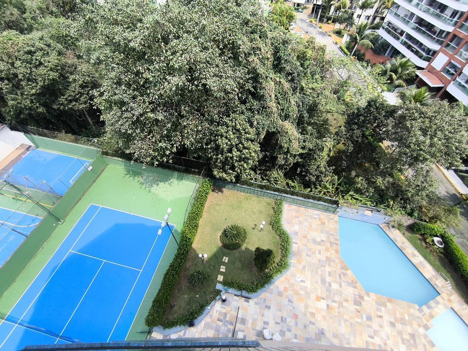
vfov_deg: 78.1
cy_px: 176
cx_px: 234
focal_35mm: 16
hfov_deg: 94.5
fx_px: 216
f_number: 2.2
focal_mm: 1.65
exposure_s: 1/1030
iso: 50
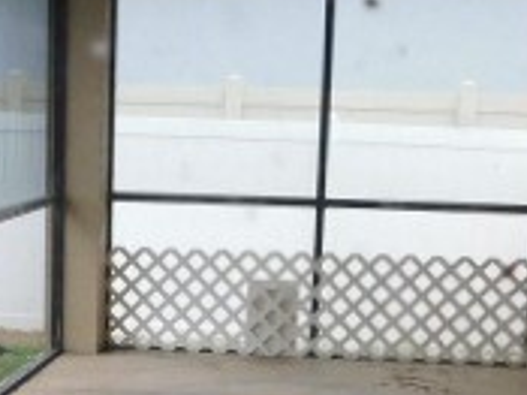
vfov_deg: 16.4
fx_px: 1339
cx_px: 75
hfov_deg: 21.9
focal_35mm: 88
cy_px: 398
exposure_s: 1/100
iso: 125
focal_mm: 4.1
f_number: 3
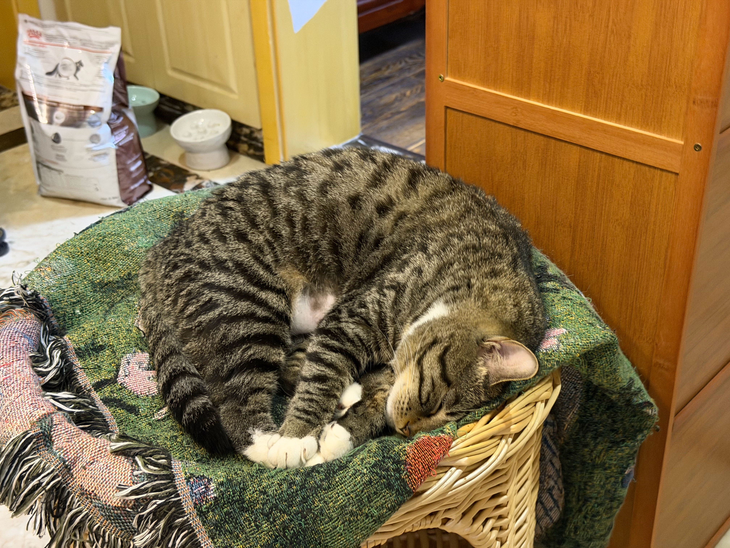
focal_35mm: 48
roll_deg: +3.3
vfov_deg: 30.3
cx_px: 365
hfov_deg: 39.7
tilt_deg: -31.0
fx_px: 1012
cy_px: 274
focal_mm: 6.76
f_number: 1.78
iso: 500
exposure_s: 1/25
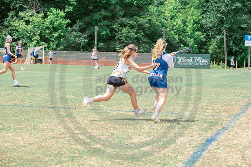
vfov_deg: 12.5
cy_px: 84
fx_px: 767
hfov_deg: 18.6
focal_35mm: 110
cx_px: 126
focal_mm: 110
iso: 250
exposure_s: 1/800
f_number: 7.1
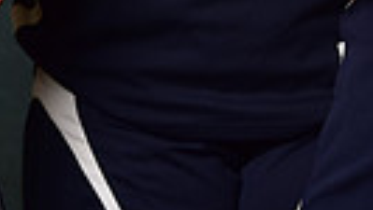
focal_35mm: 558
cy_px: -312
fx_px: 5522
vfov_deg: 2.2
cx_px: 294
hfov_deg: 3.9
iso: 200
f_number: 4.5
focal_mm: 122
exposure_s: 1/200
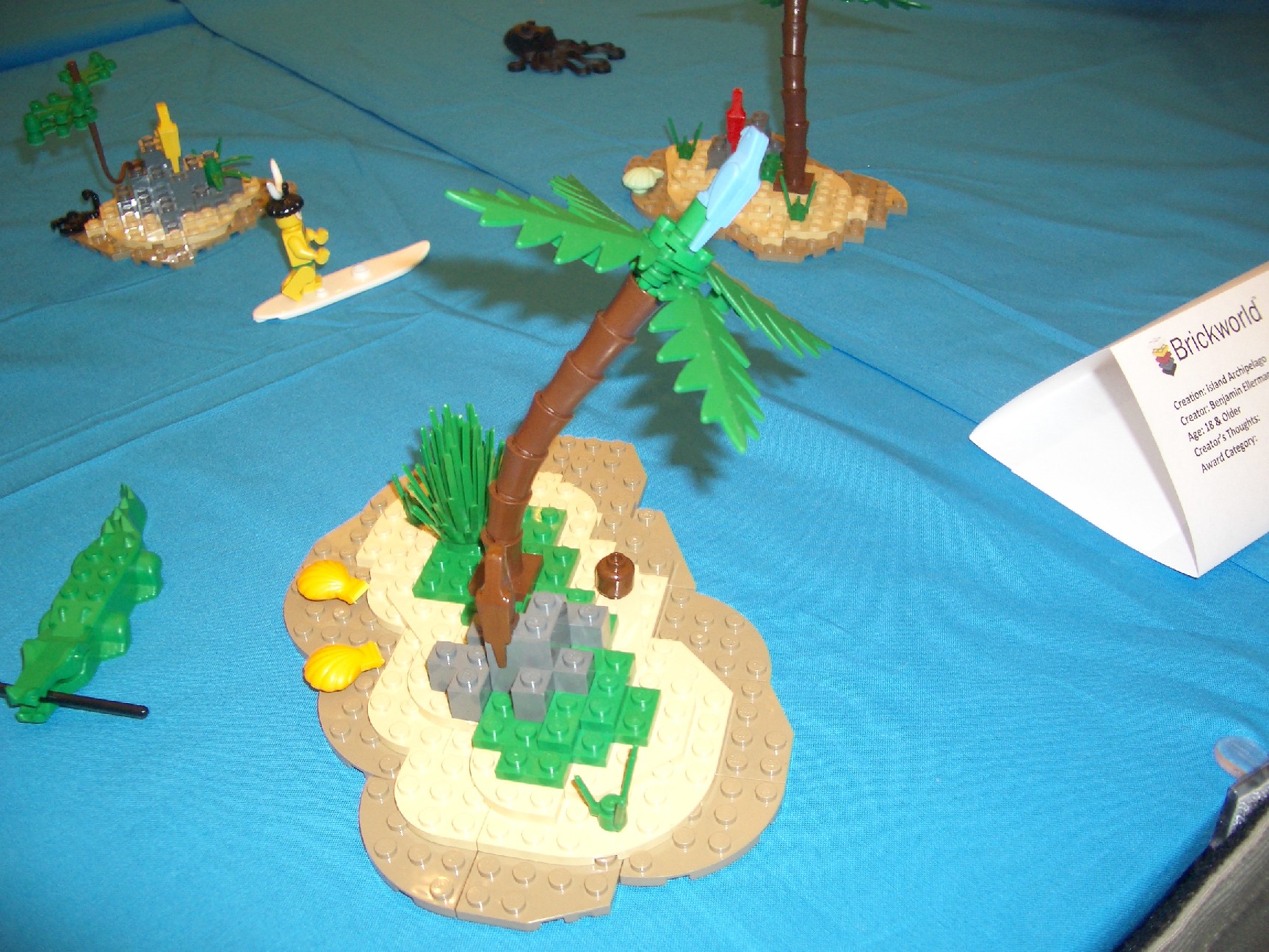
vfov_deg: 40.7
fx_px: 1283
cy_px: 476
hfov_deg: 52.6
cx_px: 634
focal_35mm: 35
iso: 100
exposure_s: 1/60
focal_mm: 5.8
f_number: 2.6
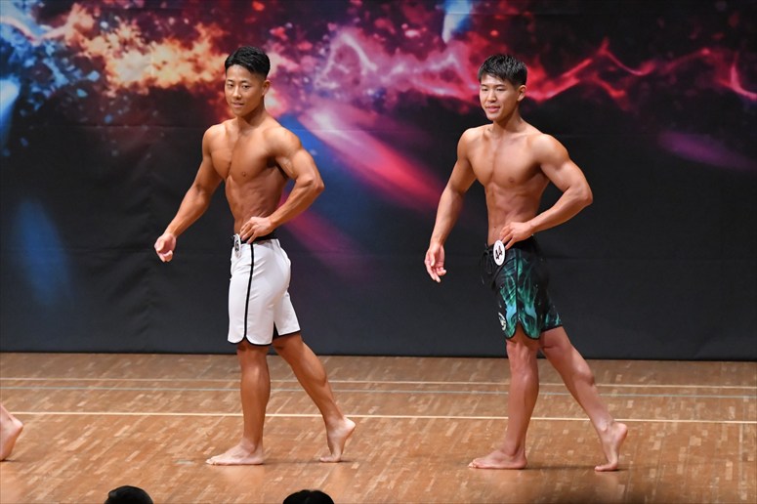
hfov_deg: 7.6
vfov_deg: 5.1
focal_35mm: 270
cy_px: 252
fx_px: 5675
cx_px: 378
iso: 8000
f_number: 5.6
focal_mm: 180
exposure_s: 1/400
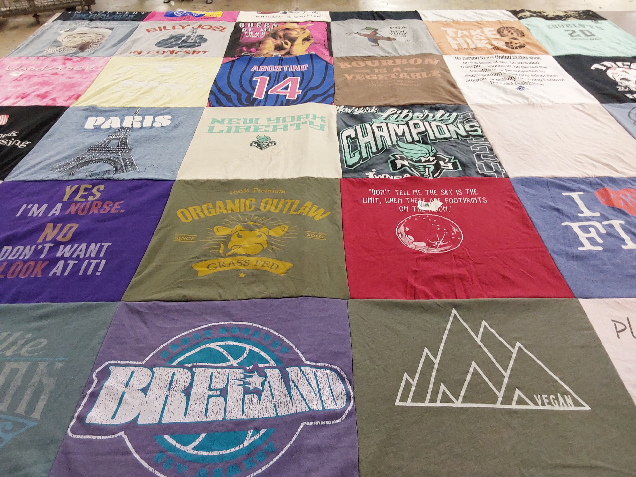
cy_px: 238
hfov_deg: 63.4
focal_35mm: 28
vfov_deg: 49.7
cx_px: 318
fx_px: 514
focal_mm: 2.91
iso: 125
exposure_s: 1/50
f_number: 1.9
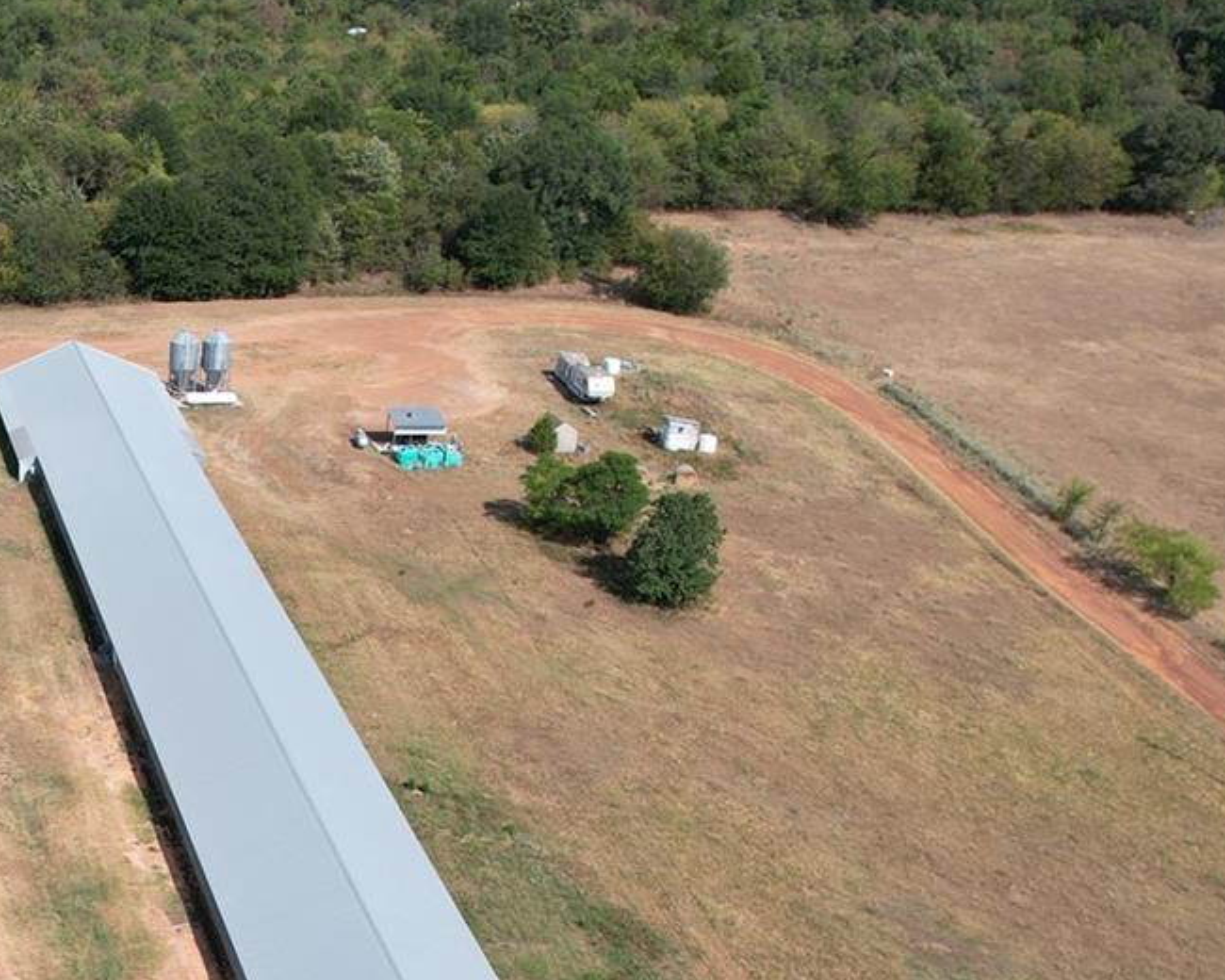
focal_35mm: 65
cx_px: -224
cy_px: 1124
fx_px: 2357
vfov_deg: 22.0
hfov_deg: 26.2
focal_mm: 8.38
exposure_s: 1/2000
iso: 110
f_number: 2.8
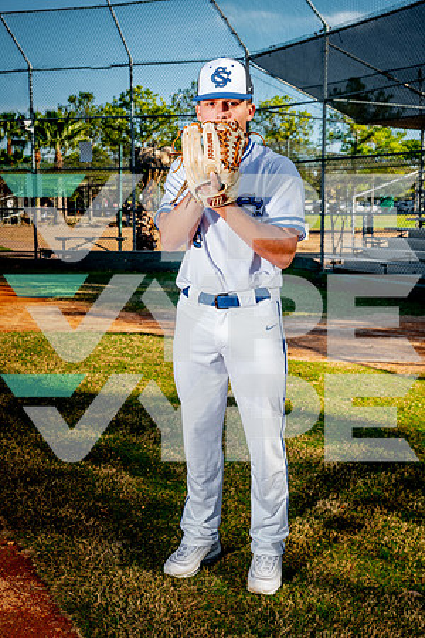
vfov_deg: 42.7
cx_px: 212
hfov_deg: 29.2
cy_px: 319
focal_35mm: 46
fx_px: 815
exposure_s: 1/200
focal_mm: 46
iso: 125
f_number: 7.1
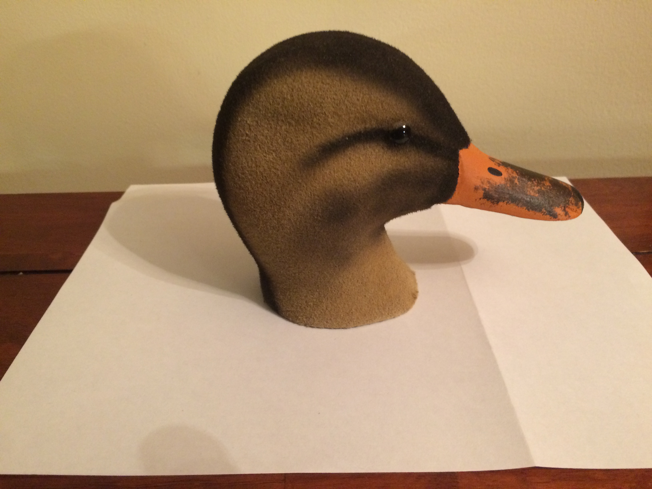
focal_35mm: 29
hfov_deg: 61.7
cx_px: 326
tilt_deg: -31.5
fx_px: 546
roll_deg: +1.2
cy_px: 244
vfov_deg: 48.2
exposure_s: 1/17
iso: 250
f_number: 2.2
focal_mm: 4.15
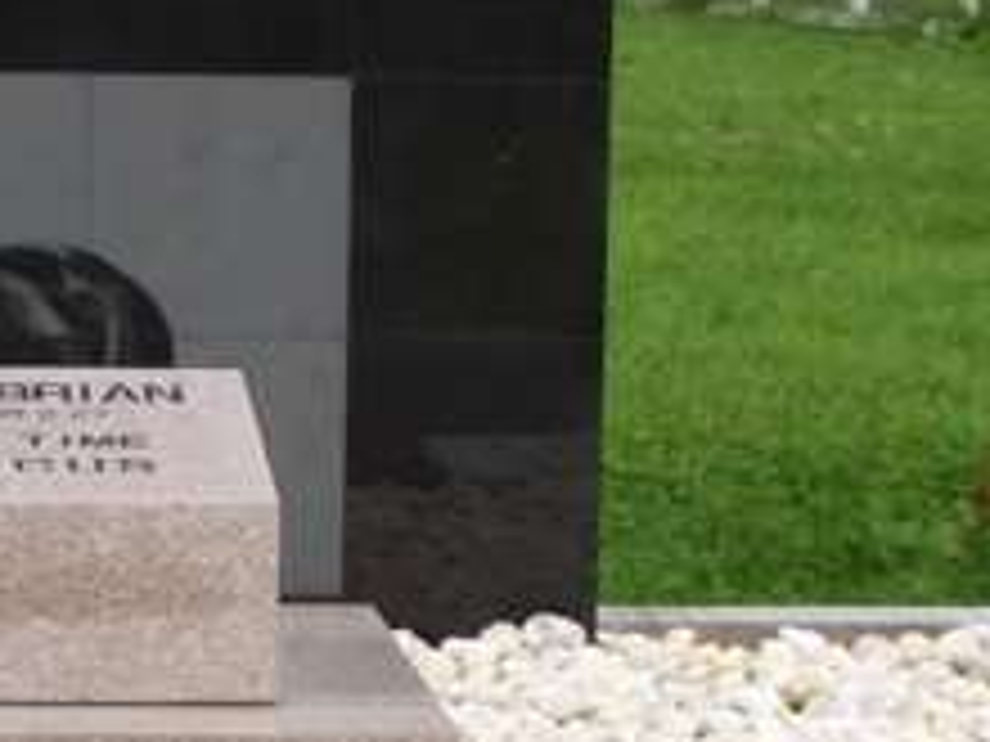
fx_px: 3632
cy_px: 468
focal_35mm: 127
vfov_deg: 11.7
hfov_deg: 15.3
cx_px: 58
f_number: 4.3
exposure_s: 1/320
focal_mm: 5.8
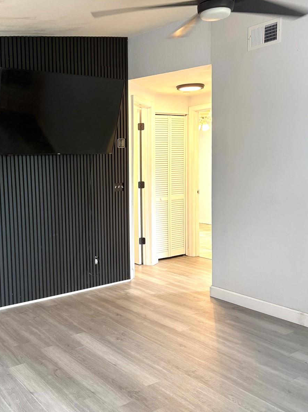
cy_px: 205
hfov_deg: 39.6
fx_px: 415
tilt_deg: -5.3
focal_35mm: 35
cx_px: 78
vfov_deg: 52.6
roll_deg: +2.8
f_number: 1.6
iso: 100
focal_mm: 5.96
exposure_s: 1/60
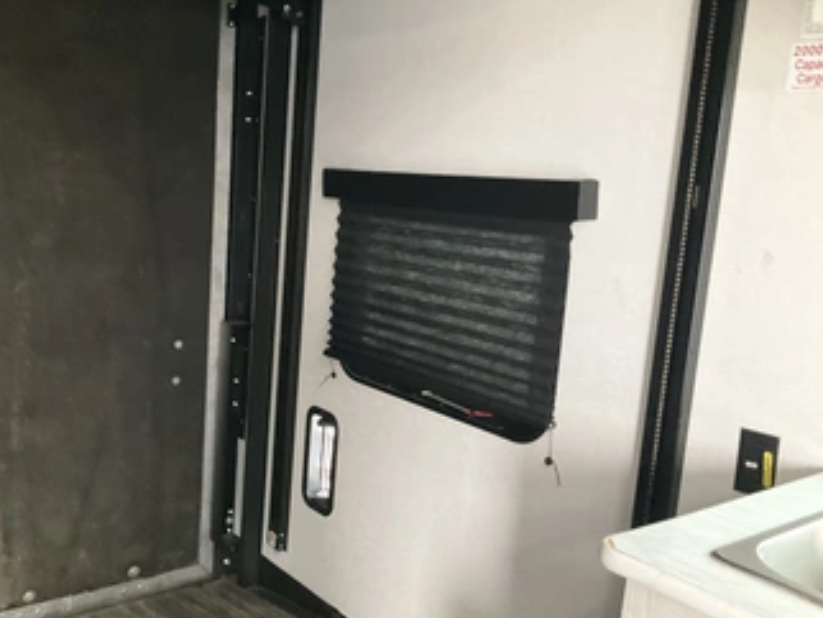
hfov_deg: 51.0
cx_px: 330
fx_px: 857
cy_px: 319
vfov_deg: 39.7
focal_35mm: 36
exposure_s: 1/30
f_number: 1.8
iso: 500
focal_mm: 3
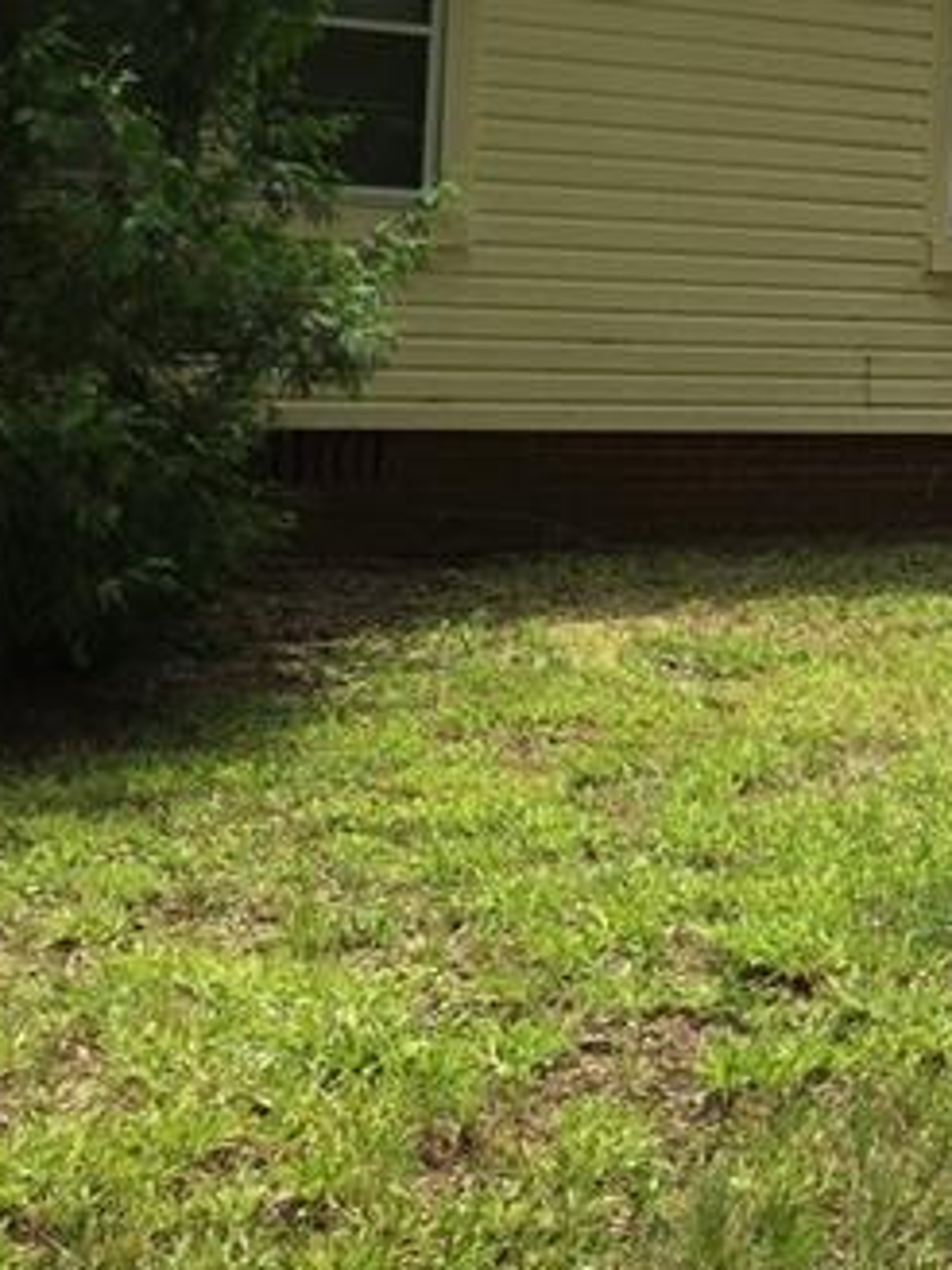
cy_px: 244
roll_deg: -2.5
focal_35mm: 68
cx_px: 933
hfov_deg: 21.0
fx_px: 2493
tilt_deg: +2.4
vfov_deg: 27.9
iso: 32
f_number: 2.2
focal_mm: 4.15
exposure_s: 1/1099
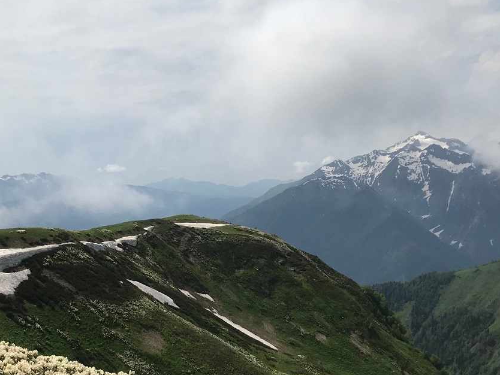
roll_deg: +1.2
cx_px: 179
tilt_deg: -3.6
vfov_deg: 30.8
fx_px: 679
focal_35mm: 47
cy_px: 231
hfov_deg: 40.1
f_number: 1.8
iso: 20
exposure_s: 1/5650
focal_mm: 3.99
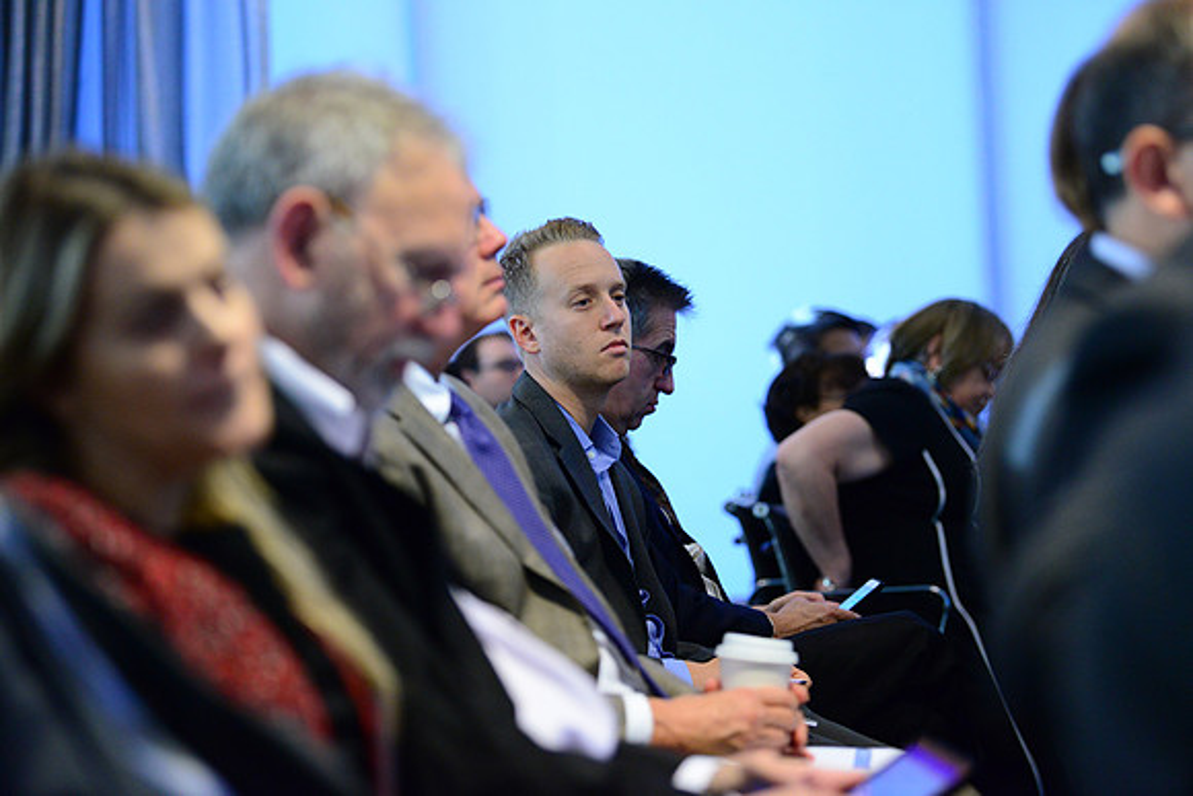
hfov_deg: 18.6
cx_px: 596
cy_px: 398
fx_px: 3646
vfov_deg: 12.5
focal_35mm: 110
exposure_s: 1/160
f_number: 2.8
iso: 4000
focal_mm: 110
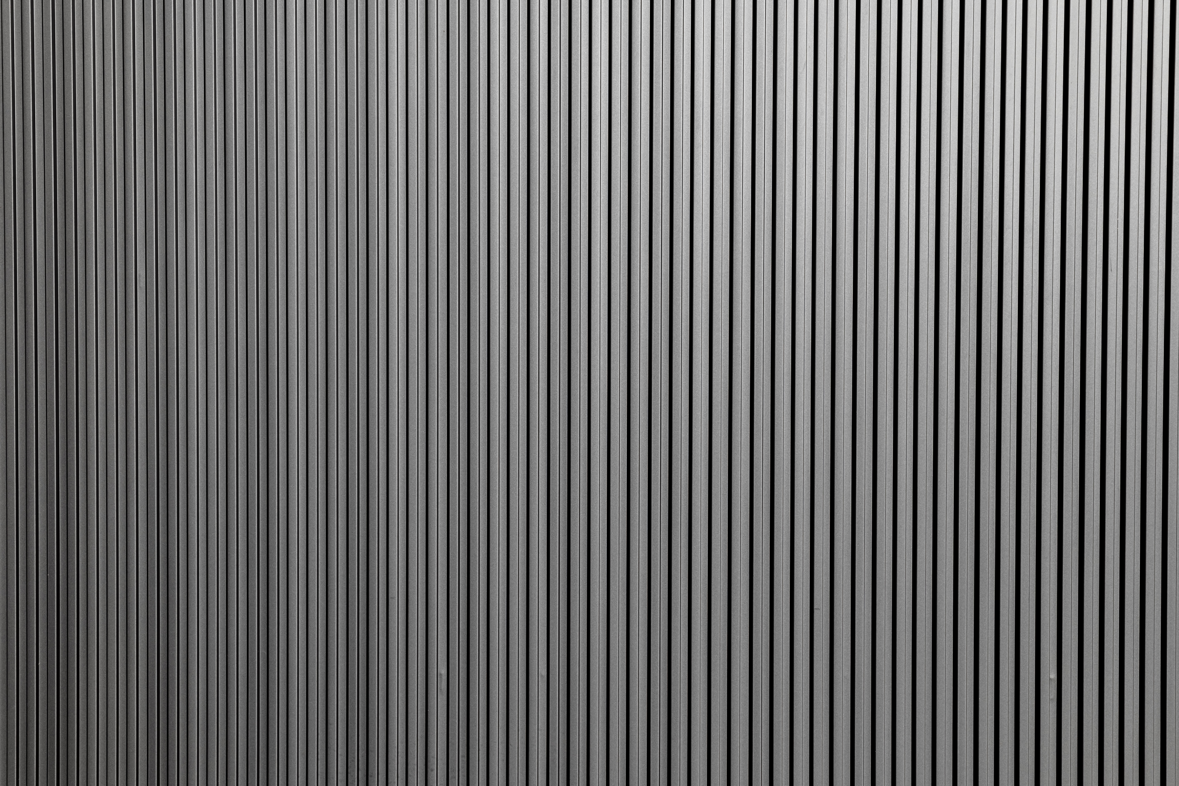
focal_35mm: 49
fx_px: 1605
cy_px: 393
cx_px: 590
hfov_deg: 40.3
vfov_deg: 27.5
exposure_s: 1/400
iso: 100
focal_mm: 49
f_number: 8
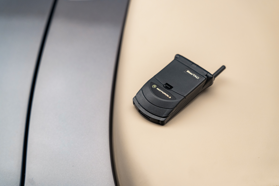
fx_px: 542
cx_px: 140
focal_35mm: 70
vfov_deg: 19.5
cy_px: 93
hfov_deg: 28.8
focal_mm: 70
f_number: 2.8
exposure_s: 1/100
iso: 1250
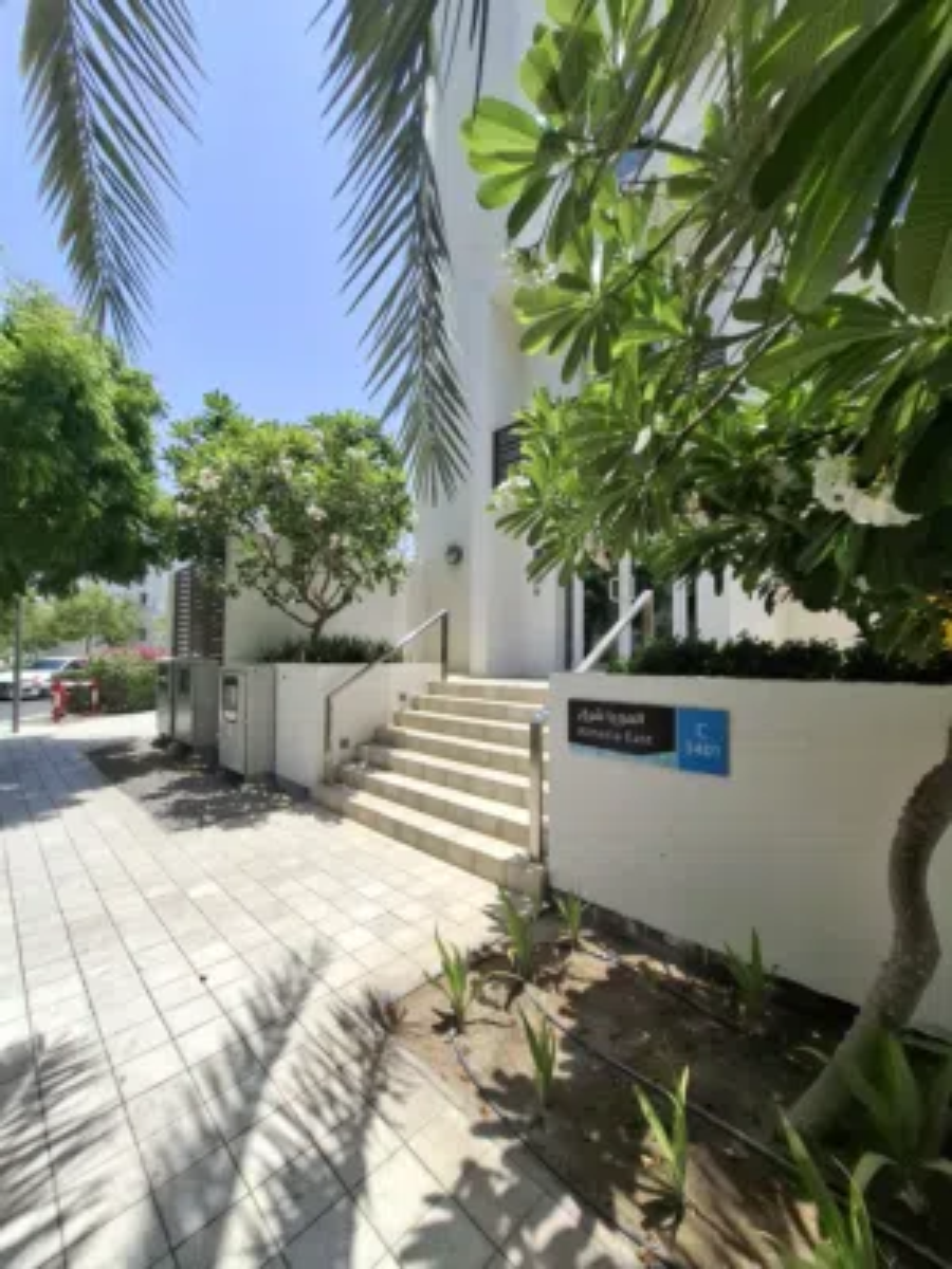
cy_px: 634
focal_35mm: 13
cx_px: 476
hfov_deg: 89.9
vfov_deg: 106.2
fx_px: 477
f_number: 2.2
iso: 40
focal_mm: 1.74
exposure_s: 1/1038
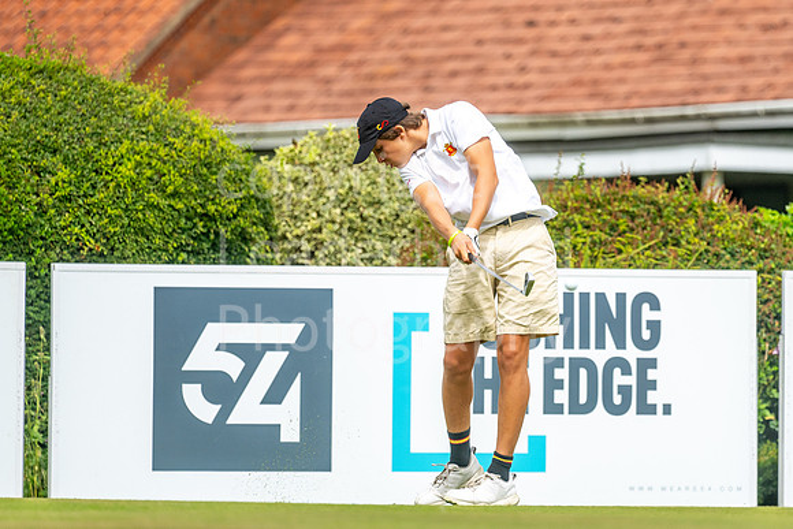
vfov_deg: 3.7
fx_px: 8142
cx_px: 488
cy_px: 229
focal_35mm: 370
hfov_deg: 5.6
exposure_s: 1/4000
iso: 320
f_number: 4
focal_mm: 300
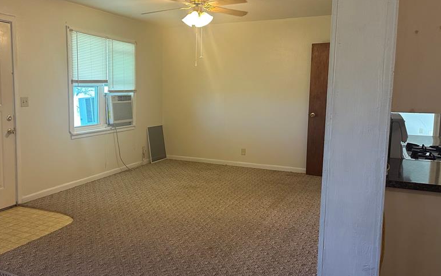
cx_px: 150
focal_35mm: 34
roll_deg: -0.6
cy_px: 135
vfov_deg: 37.3
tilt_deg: -6.1
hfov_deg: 55.6
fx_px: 409
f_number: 1.78
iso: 200
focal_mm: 6.86
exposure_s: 1/120
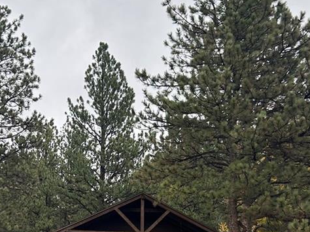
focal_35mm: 79
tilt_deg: +8.3
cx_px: 99
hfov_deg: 24.6
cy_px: 224
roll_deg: -1.2
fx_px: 707
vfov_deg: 18.2
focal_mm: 5.7
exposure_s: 1/528
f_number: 1.5
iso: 50
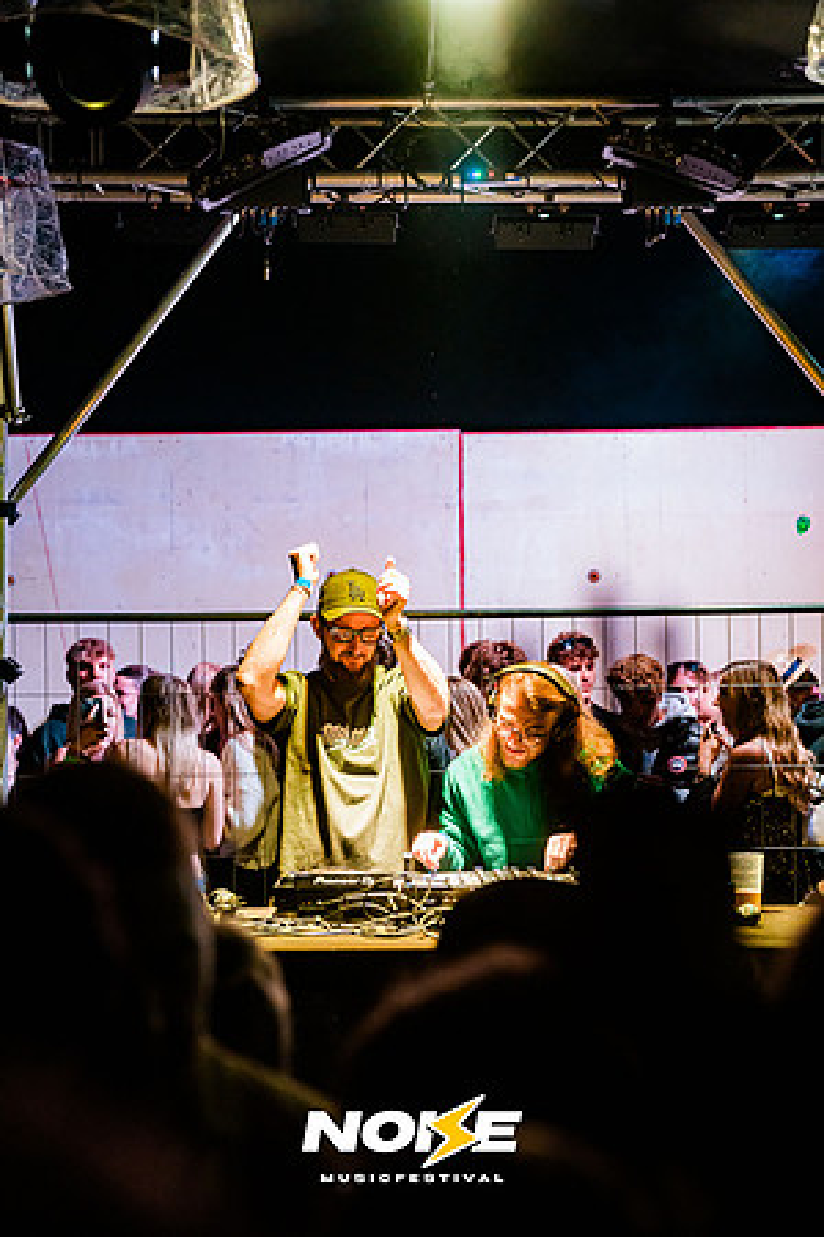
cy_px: 618
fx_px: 2300
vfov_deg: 30.1
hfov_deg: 20.3
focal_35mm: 67
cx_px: 412
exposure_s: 1/160
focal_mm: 67
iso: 8000
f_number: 2.8
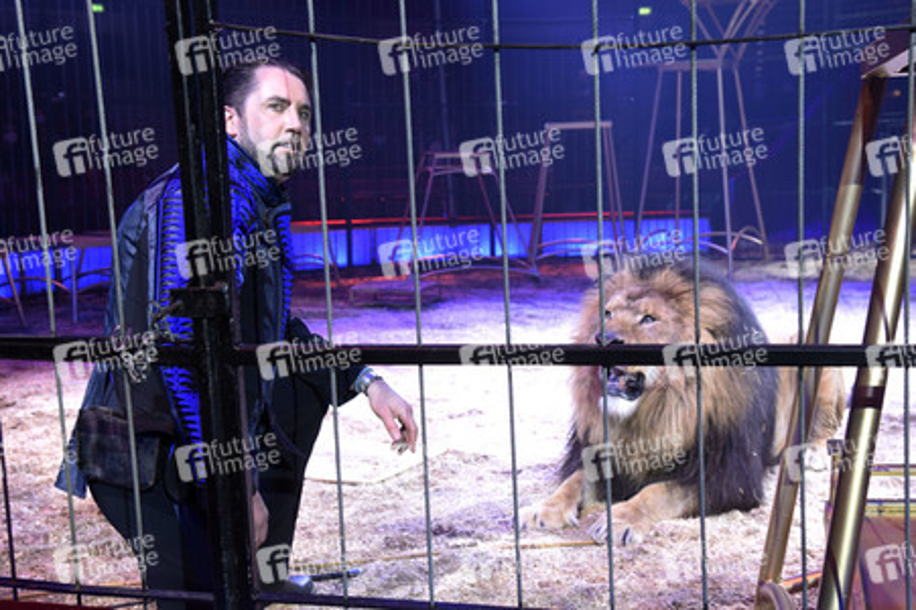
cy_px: 305
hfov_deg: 41.1
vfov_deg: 28.0
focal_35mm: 48
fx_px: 1220
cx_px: 458
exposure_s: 1/60
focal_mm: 48
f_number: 6.3
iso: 1600
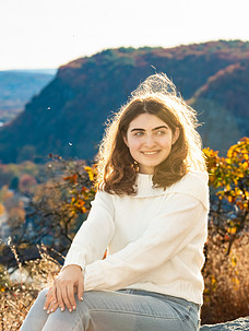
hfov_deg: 8.6
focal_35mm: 174
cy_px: 237
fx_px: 1665
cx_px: 130
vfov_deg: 11.3
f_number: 8
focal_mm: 122
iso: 500
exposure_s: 1/320
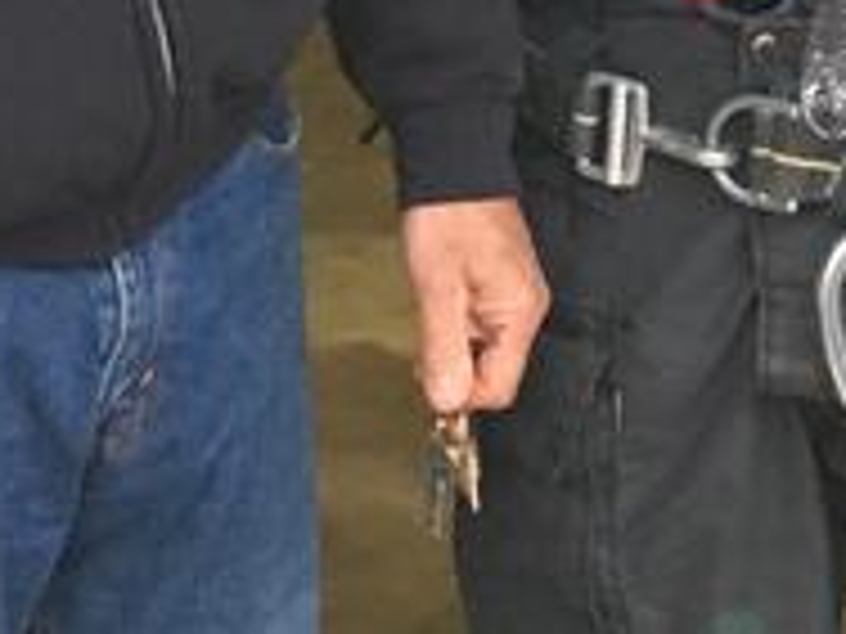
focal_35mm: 158
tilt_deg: -6.7
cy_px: -504
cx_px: 446
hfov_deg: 12.5
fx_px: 3861
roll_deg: +0.1
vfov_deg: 9.0
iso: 200
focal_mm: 4.15
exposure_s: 1/17
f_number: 2.2
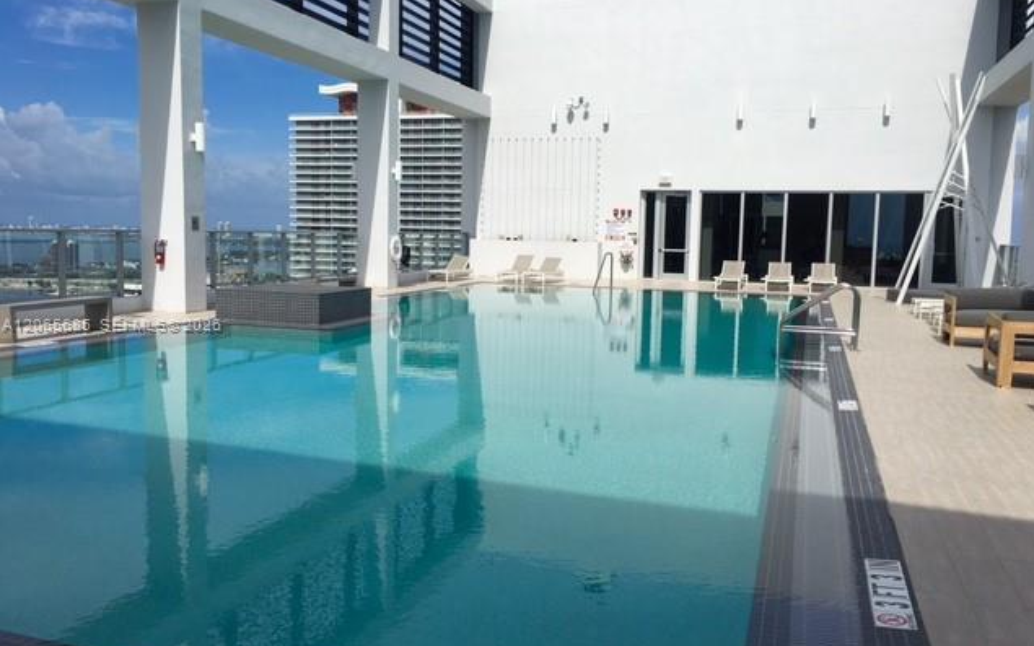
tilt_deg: -5.0
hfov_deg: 61.2
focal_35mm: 31
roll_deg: -0.1
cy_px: 325
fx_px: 874
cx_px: 519
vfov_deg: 40.6
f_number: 2.2
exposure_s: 1/4049
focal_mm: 4.15
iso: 25
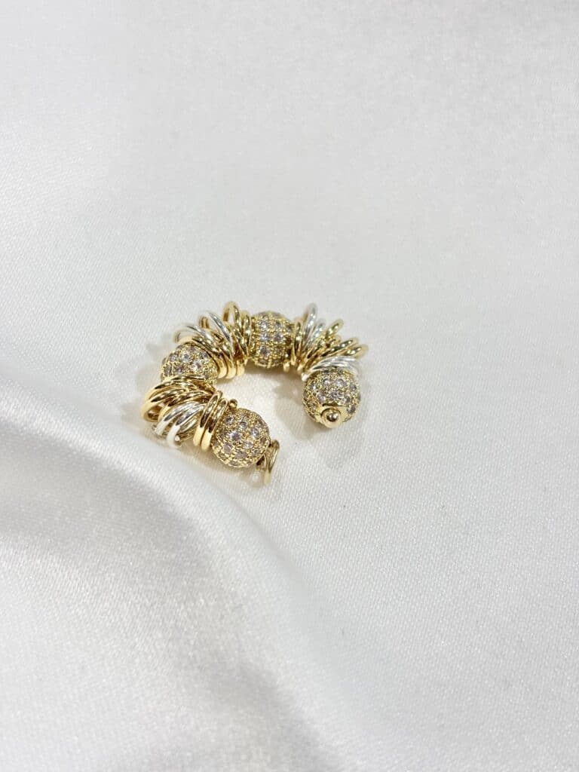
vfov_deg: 36.8
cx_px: 290
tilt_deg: -46.6
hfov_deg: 28.0
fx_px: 1160
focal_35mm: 52
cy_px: 386
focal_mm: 5.96
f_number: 1.6
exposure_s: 1/276
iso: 32
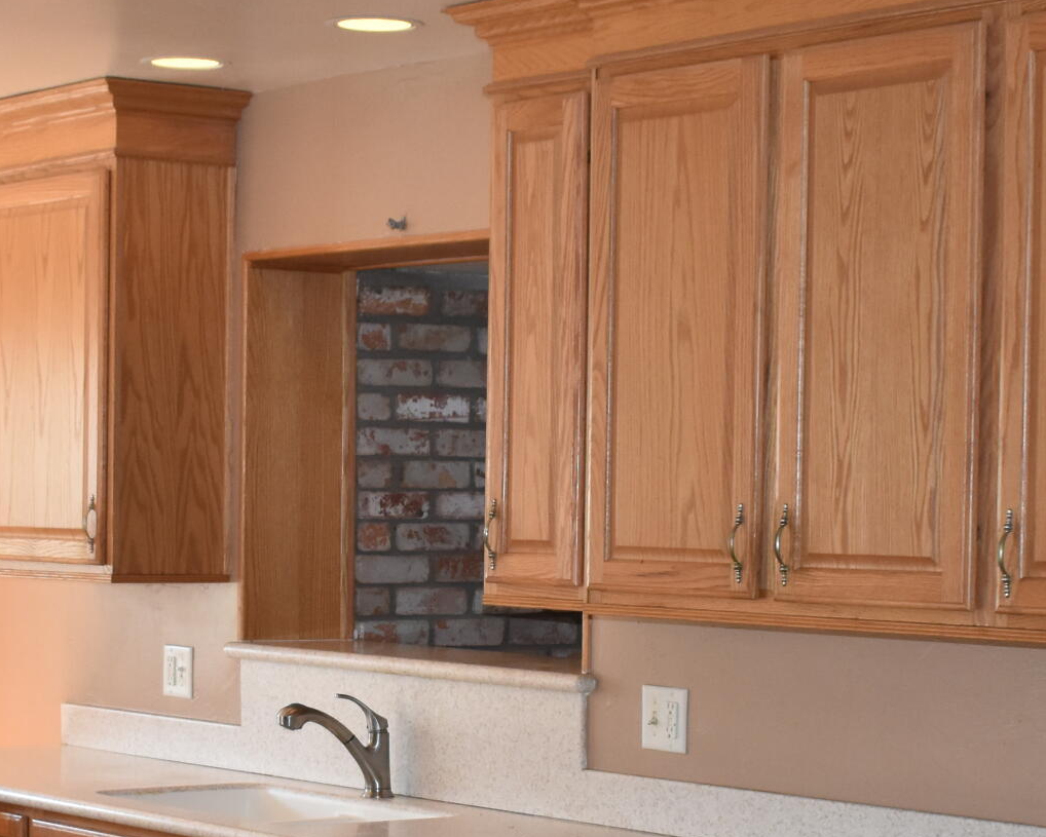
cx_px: 402
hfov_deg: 20.1
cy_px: 685
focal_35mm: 95
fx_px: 2954
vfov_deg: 16.0
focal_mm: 23
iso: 800
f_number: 4.5
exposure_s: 1/200
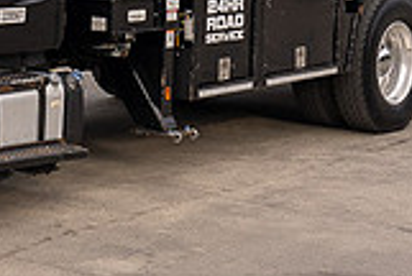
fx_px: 1445
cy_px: -83
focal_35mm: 126
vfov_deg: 10.7
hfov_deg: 15.9
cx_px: -20
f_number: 6.3
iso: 100
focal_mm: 35
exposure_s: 1/100
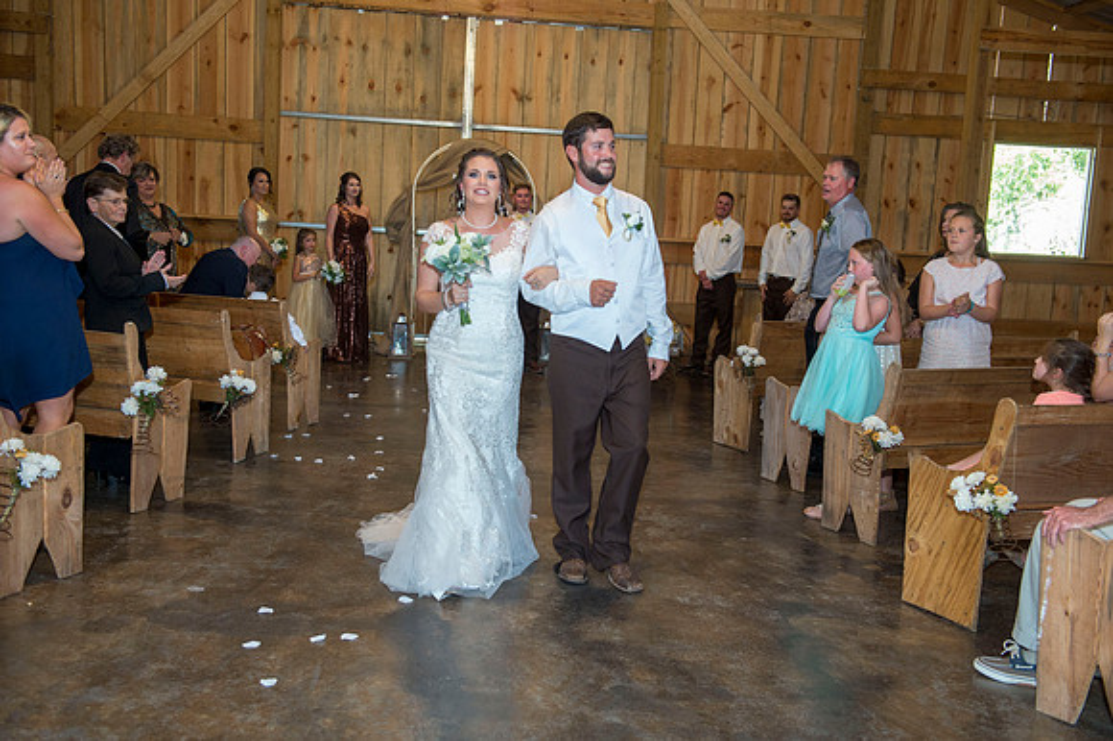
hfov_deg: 50.7
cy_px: 370
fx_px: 1174
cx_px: 556
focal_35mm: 38
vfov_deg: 35.0
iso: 1600
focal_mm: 38
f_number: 4.5
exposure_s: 1/250
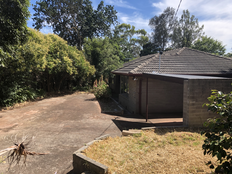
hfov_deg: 63.4
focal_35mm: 28
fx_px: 188
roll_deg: -0.7
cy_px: 87
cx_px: 116
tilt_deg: -4.8
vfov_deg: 49.7
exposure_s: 1/666
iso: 20
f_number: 1.8
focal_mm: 3.99
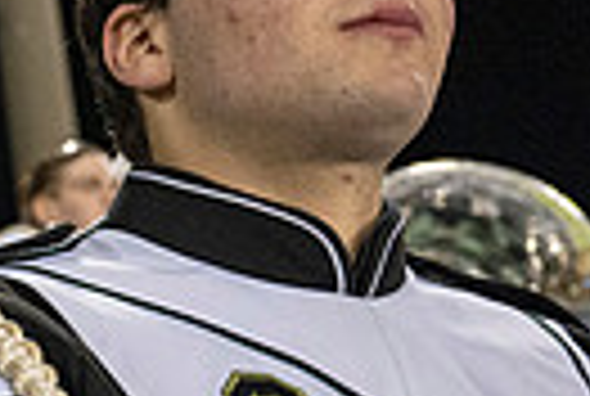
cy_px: 547
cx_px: -554
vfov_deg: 12.5
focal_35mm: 106
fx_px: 1741
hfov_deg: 15.7
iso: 2000
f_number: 3.2
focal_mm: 24
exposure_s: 1/500
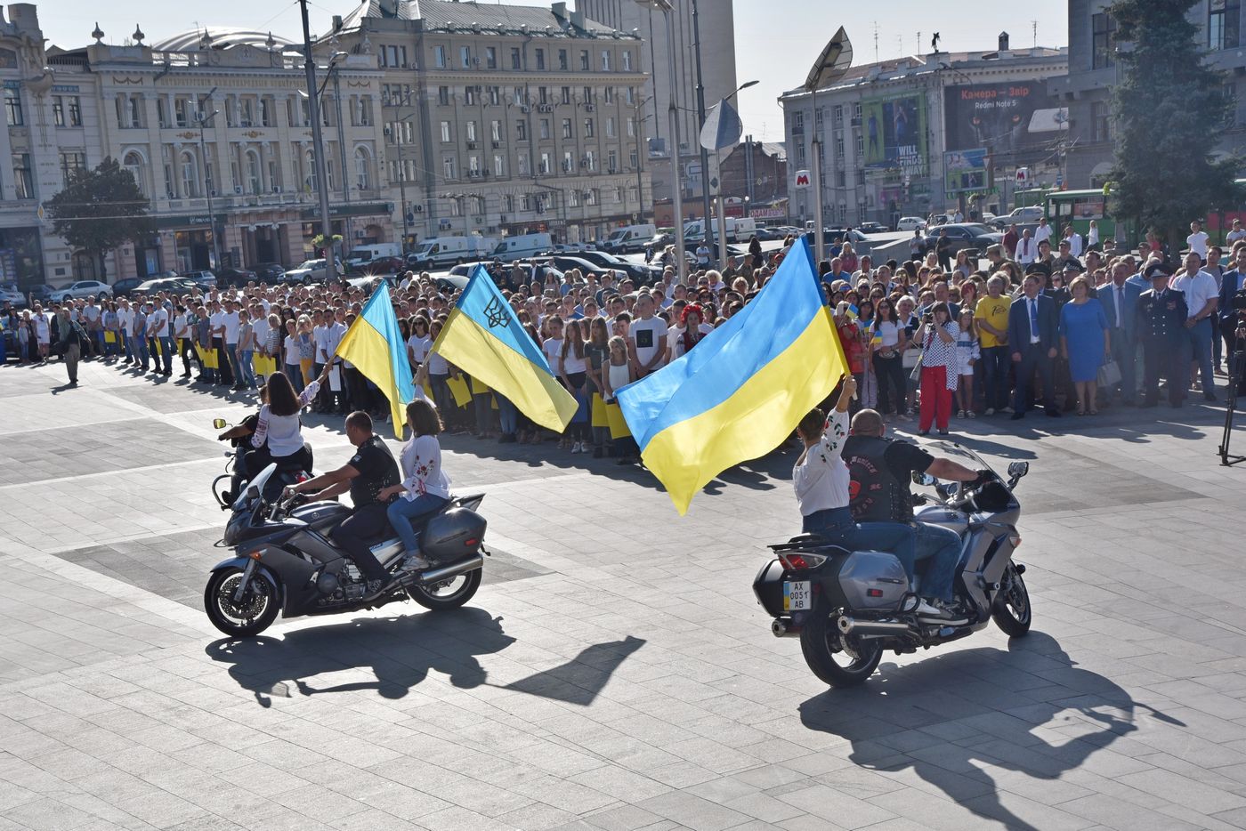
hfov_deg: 48.4
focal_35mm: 40
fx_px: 1385
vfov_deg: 33.4
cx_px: 623
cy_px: 416
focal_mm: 40
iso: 160
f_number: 11
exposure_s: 1/640
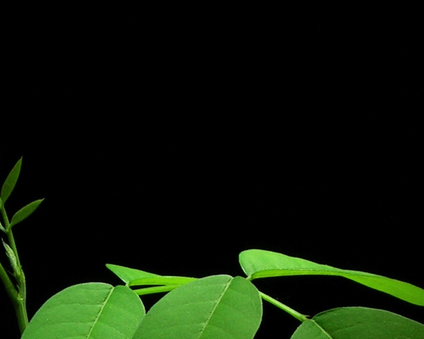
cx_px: 106
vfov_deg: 14.8
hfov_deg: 18.9
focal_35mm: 101
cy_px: 400
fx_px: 1268
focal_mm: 6.4
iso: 100
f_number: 8
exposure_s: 1/2.5
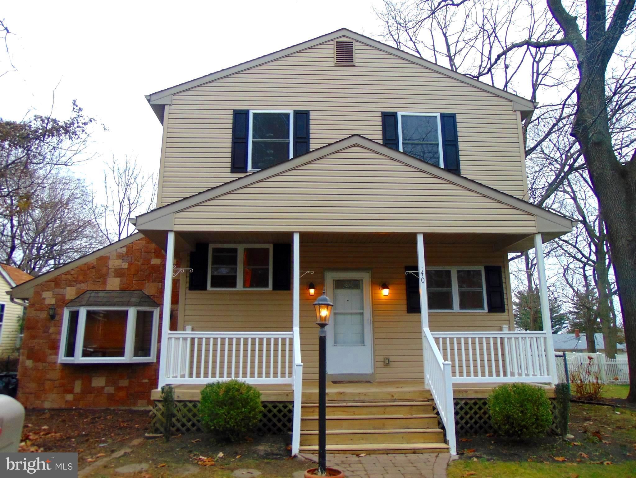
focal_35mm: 25
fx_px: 459
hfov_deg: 69.4
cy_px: 239
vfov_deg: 54.9
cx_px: 318
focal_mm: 4.5
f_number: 3
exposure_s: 1/50
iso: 80
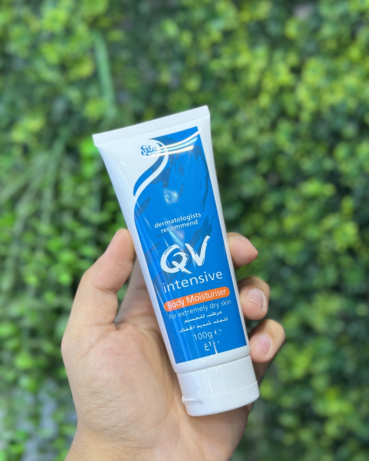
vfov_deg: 36.6
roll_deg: +1.6
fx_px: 696
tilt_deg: -4.4
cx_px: 185
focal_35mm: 51
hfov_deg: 29.7
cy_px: 246
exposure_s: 1/100
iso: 160
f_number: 1.78
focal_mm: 6.86
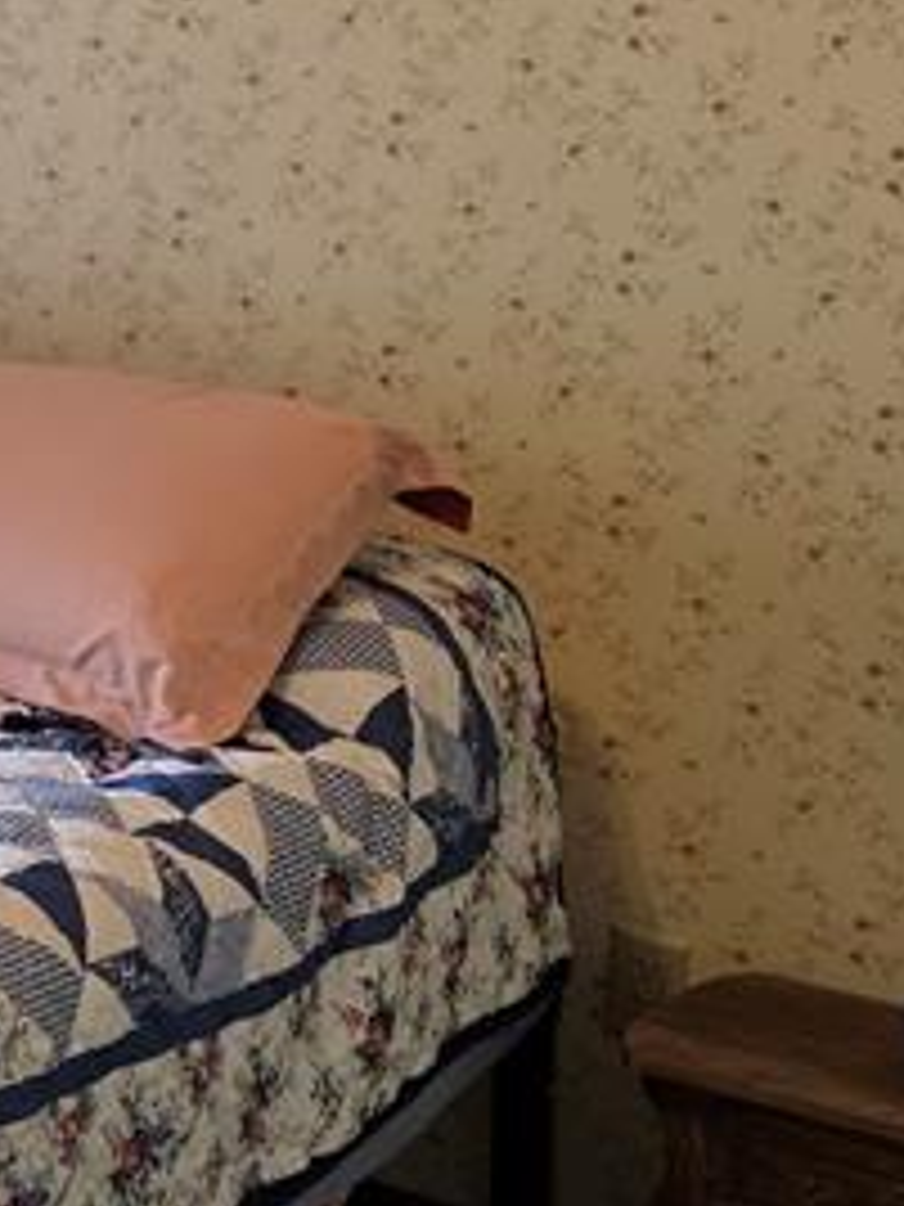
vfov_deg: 21.6
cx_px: -1093
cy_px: 58
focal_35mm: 88
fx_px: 3064
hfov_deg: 13.5
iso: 125
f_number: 1.7
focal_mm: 6.3
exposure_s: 1/120
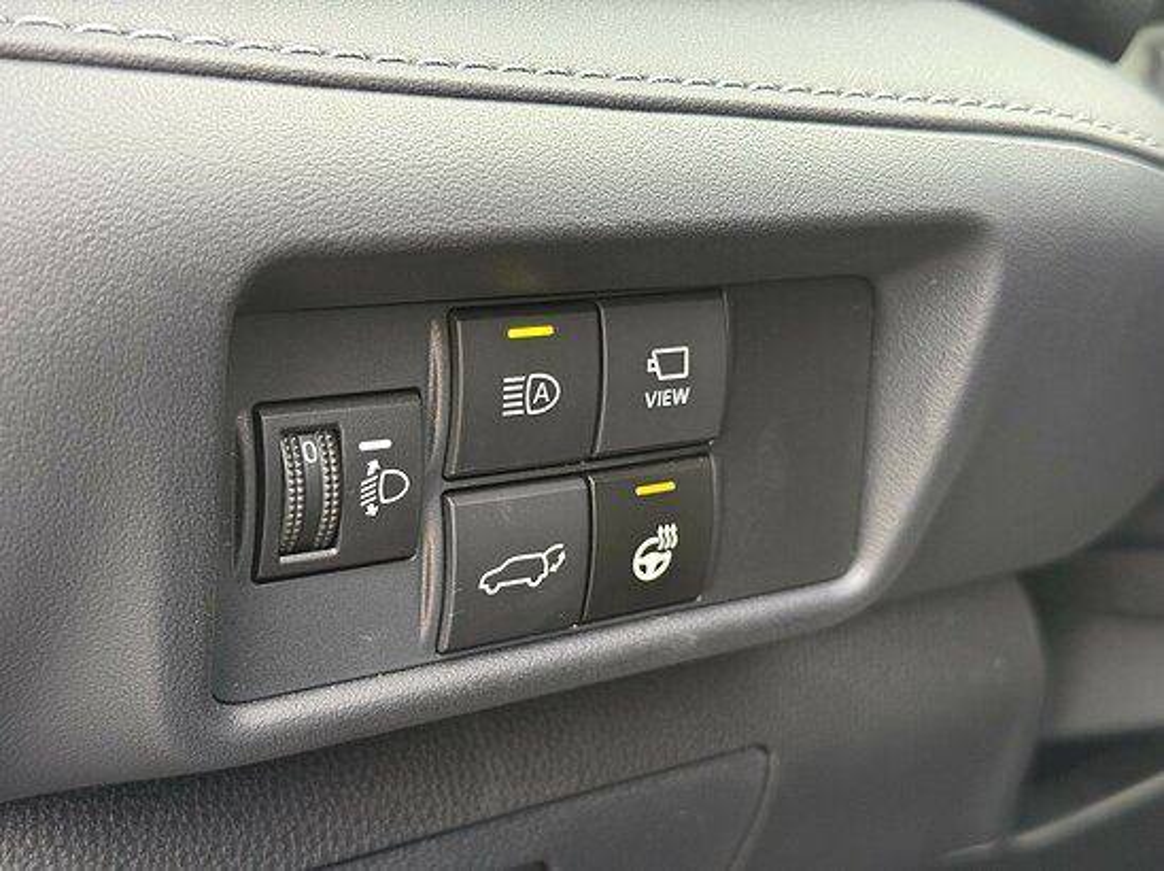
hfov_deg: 39.7
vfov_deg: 30.2
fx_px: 1613
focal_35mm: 48
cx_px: 582
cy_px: 436
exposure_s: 1/60
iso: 100
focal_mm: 6.76
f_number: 1.78
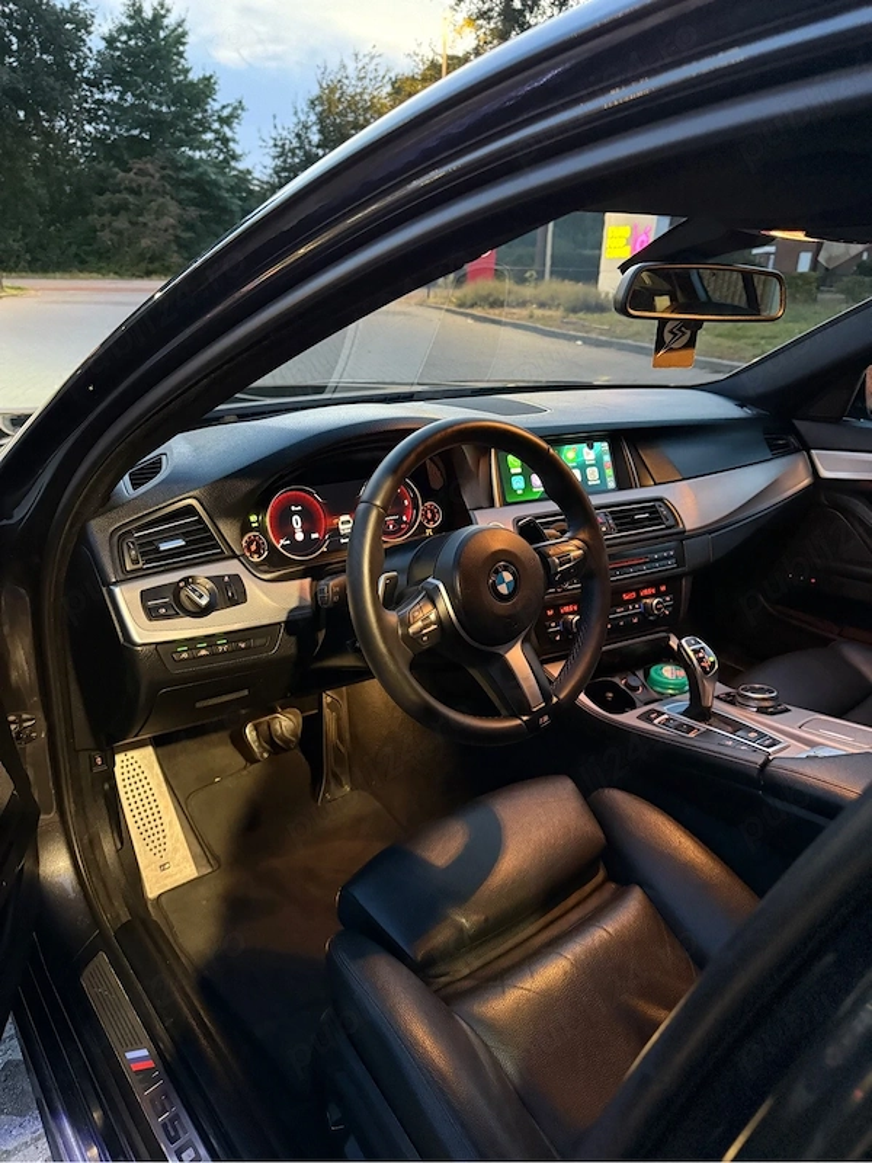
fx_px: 806
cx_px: 436
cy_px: 582
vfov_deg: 71.6
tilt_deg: -20.6
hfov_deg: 56.8
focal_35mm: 24
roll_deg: -2.5
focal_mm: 6.76
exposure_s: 1/35
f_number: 1.78
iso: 1000
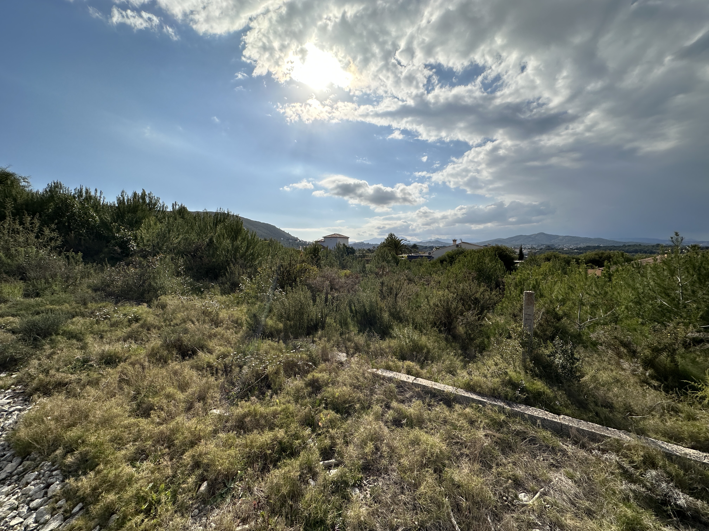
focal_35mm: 14
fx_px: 287
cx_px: 354
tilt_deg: -3.0
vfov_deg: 85.7
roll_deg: +0.5
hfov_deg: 102.1
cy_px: 266
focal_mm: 2.22
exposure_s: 1/7813
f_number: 2.2
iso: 50
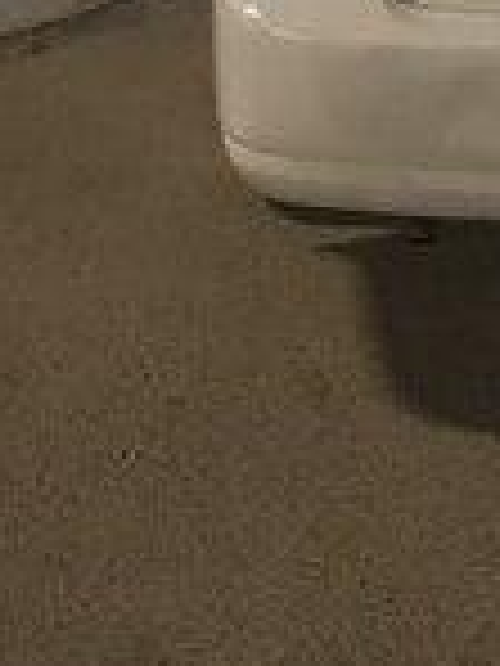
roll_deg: -2.2
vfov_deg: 19.1
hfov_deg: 14.9
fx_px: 1810
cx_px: 689
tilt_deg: -9.8
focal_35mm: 94
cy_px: -238
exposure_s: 1/5
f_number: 1.8
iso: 80
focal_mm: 3.99
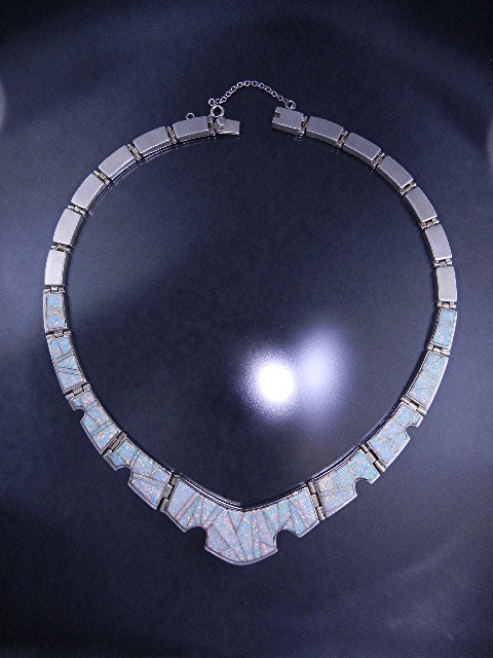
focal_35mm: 30
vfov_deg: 60.0
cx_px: 246
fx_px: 570
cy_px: 329
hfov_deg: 46.8
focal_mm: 5.4
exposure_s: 1/30
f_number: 3.5
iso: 200
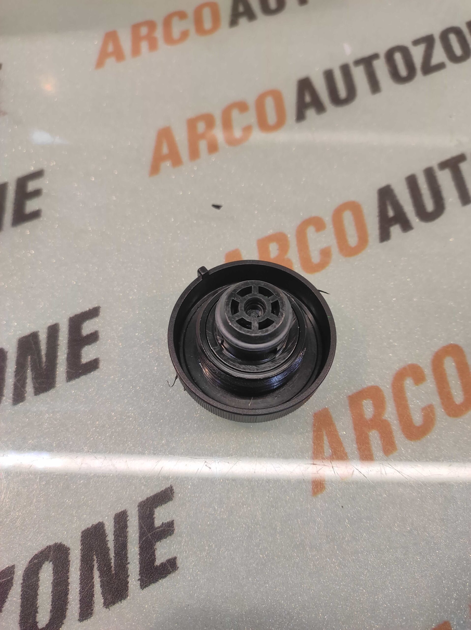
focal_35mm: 17
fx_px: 309
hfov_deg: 74.7
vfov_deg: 91.1
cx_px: 236
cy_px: 315
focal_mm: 4.74
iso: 115
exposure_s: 1/33
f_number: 1.79
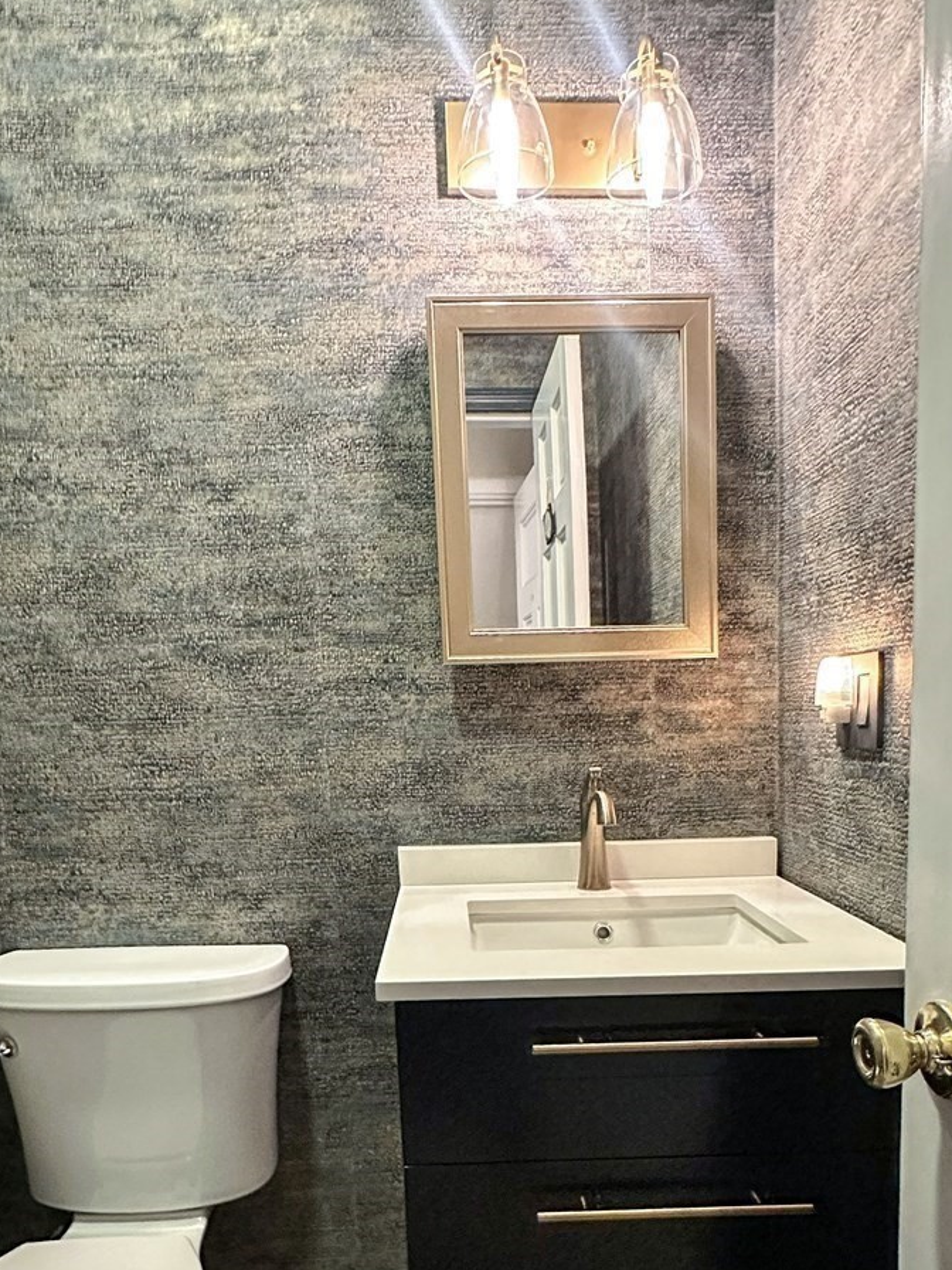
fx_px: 880
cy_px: 829
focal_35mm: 24
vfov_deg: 69.9
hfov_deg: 56.8
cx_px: 466
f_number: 2.2
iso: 1000
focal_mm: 2.22
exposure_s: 1/40
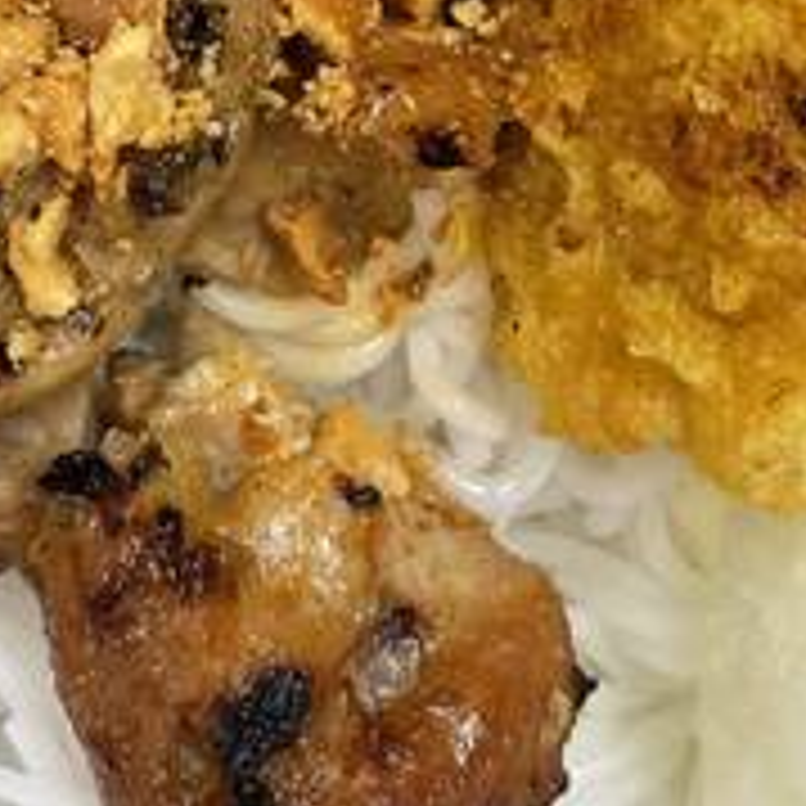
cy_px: -272
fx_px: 2476
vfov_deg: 17.3
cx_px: 396
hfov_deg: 18.5
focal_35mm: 94
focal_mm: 5.1
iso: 125
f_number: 1.6
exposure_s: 1/120
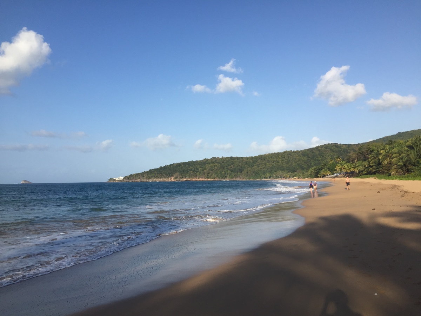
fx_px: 353
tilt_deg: +2.5
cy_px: 158
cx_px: 210
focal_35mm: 29
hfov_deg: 61.7
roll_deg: +0.1
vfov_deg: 48.2
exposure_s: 1/2083
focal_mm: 4.15
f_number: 2.2
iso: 32
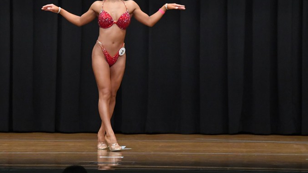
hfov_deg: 8.0
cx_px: 132
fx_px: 2213
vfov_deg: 4.5
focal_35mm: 271
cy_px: 72
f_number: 5.6
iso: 8000
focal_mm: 150
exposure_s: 1/400
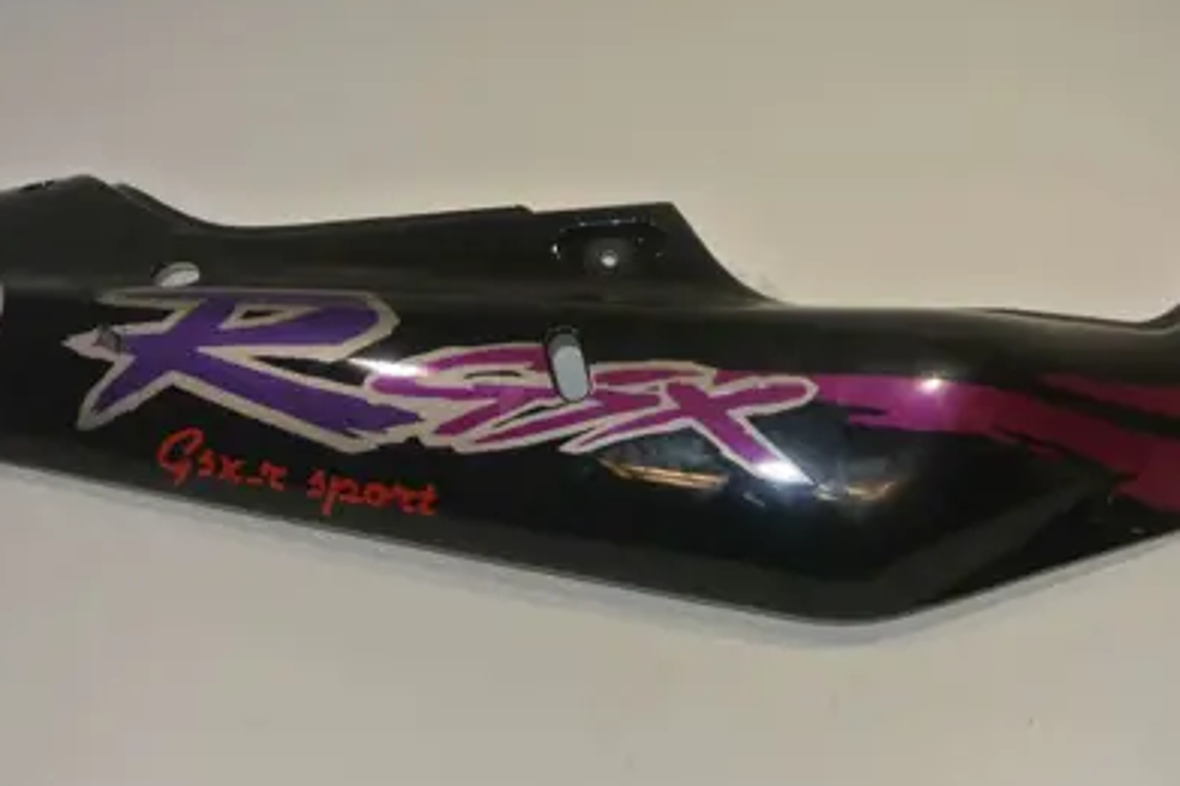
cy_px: 455
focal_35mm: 55
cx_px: 719
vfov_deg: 24.6
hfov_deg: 36.1
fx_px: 1802
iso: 200
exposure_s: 1/60
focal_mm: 15.1
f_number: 4.2
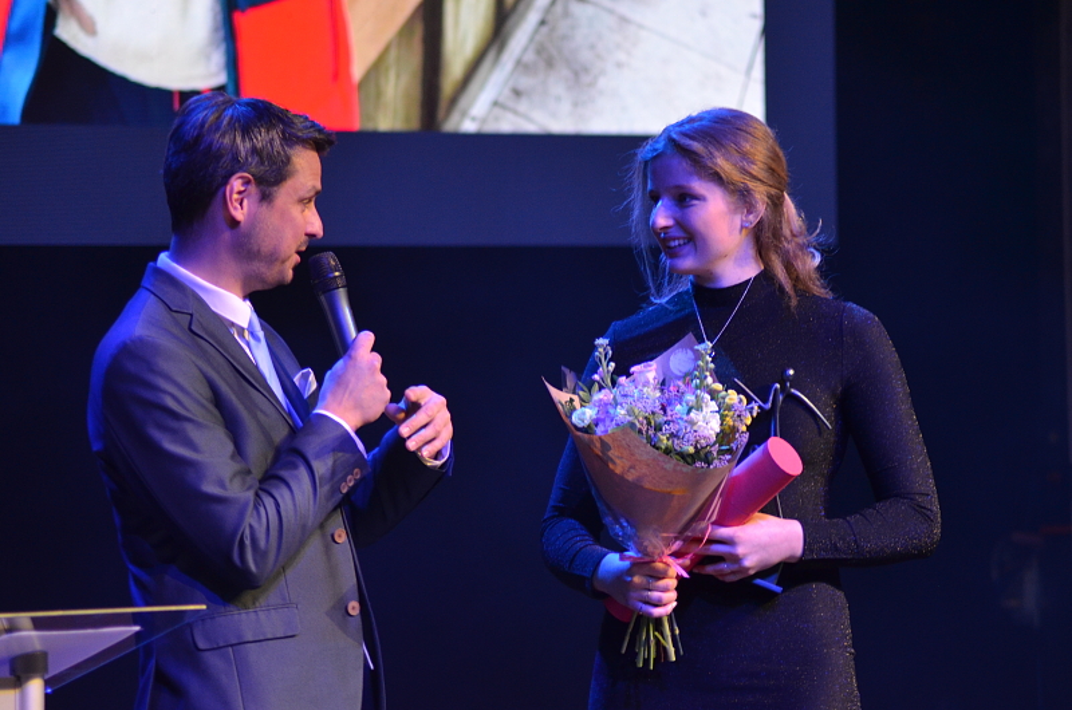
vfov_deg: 5.1
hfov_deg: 7.6
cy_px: 355
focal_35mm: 270
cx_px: 536
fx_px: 8024
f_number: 4.5
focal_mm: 180
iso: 800
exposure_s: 1/80
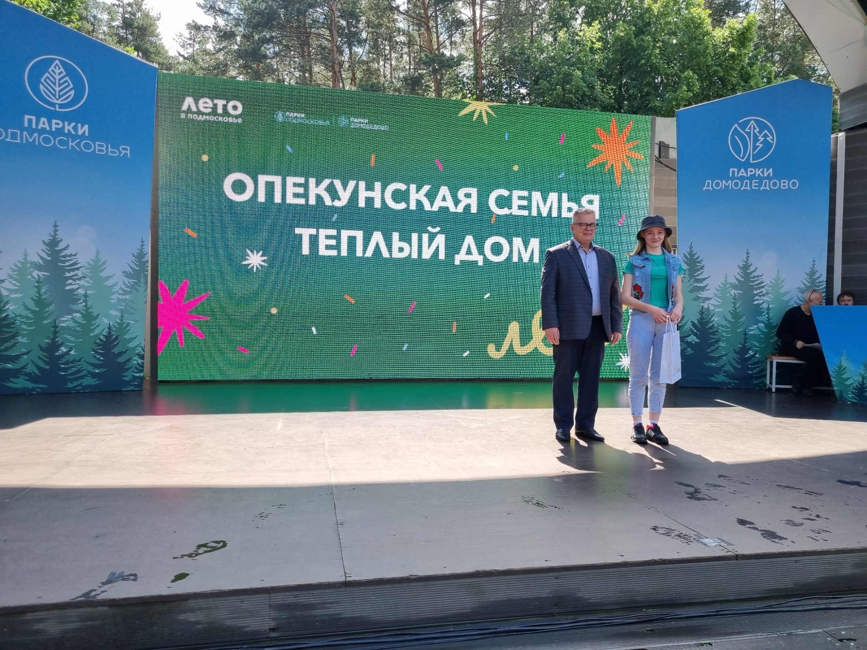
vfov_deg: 53.1
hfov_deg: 67.3
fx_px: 651
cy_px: 325
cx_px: 434
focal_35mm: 26
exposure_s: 1/762
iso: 50
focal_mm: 5.4
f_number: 1.8
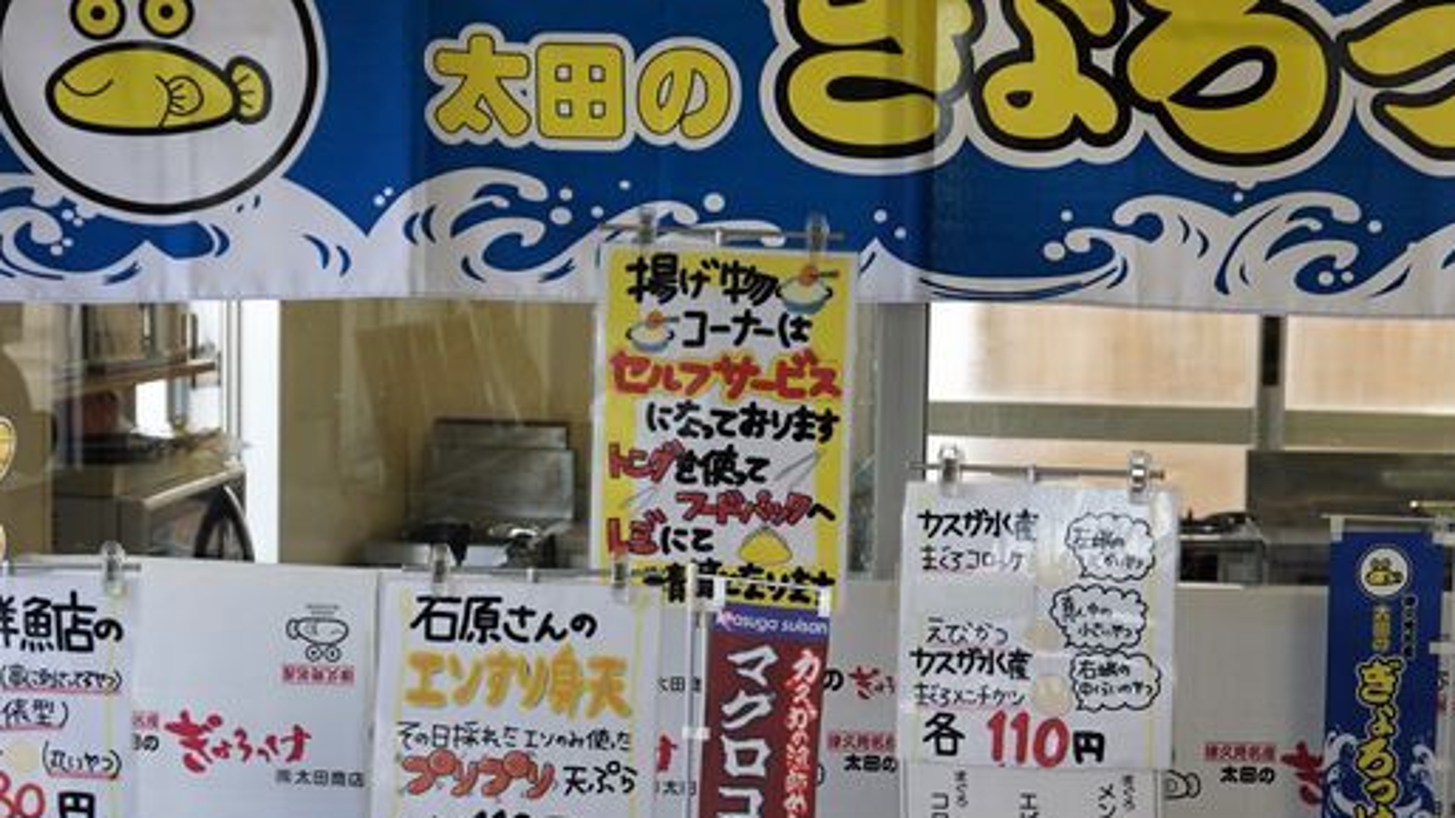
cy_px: 511
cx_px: 945
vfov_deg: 16.7
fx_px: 2779
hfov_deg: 29.2
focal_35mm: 72
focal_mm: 23
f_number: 4
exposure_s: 1/160
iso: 200
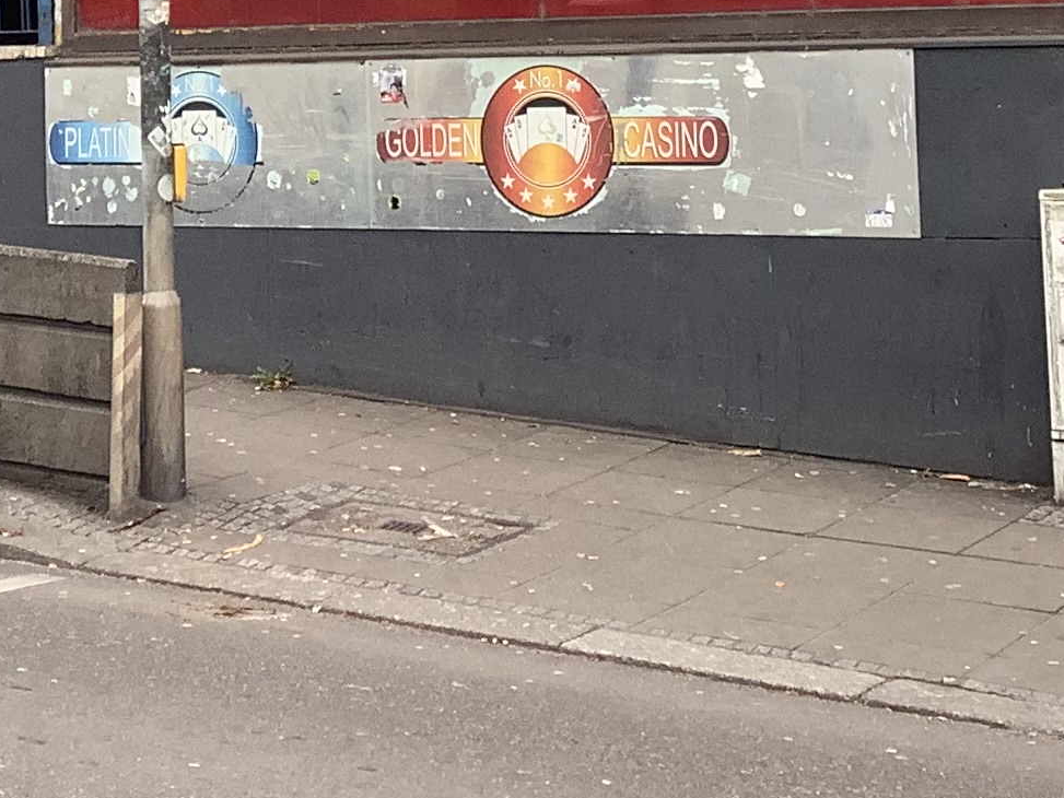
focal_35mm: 104
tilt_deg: +4.2
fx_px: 3197
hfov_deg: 18.8
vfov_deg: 13.7
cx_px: 305
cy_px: -253
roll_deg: +0.3
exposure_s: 1/100
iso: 32
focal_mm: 3.3
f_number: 2.4
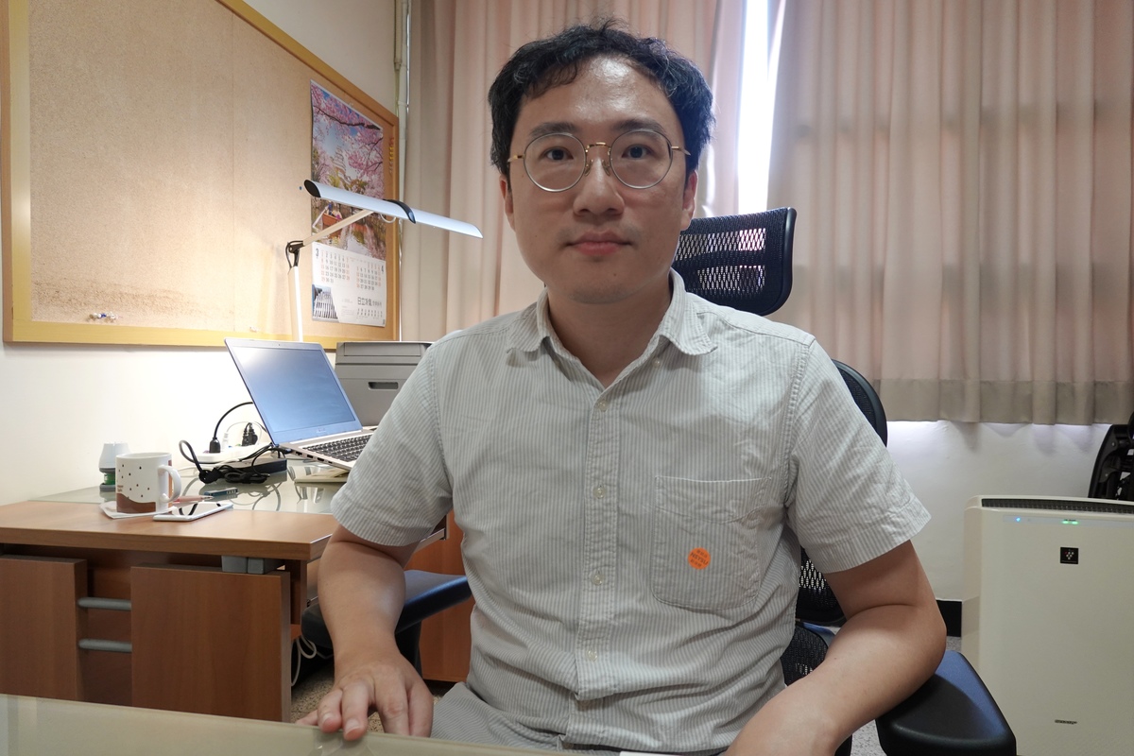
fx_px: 756
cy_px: 378
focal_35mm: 24
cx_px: 567
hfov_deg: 73.7
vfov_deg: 53.1
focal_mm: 9
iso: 320
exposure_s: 1/30
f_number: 2.8
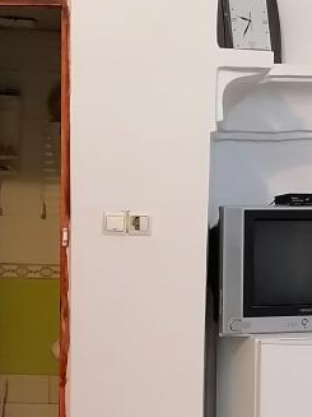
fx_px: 1191
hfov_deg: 14.9
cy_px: 228
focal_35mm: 99
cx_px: 194
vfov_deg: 19.8
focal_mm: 5.3
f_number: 1.8
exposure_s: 1/25
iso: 320
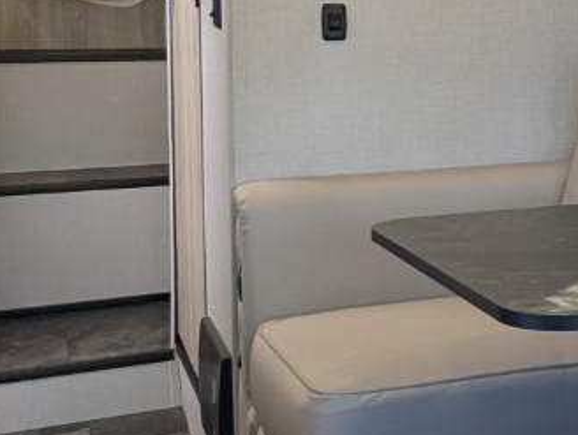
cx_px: 769
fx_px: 1137
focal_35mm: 68
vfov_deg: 21.3
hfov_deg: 24.5
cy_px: 74
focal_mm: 2.35
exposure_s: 1/47.6
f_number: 2.2
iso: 37
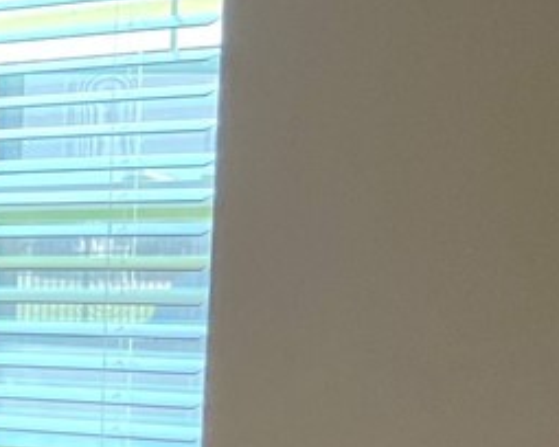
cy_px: 539
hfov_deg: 9.6
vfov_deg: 9.6
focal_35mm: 159
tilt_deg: -7.6
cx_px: -1081
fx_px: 2631
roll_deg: +1.1
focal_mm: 5.7
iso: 64
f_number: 1.5
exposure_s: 1/120
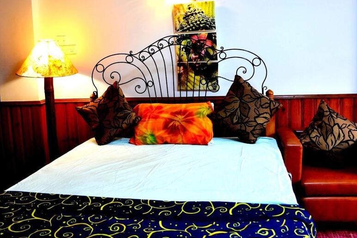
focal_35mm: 28
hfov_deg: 65.5
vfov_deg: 46.4
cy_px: 122
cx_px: 185
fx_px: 278
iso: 400
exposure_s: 1/20
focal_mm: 18
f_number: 3.5
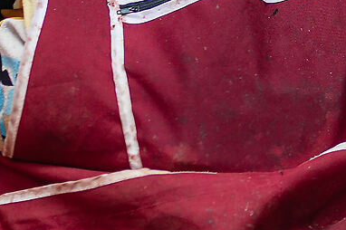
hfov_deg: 9.0
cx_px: 593
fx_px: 2113
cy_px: 48
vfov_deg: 6.2
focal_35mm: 220
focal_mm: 35
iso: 100
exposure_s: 1/160
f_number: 1.4
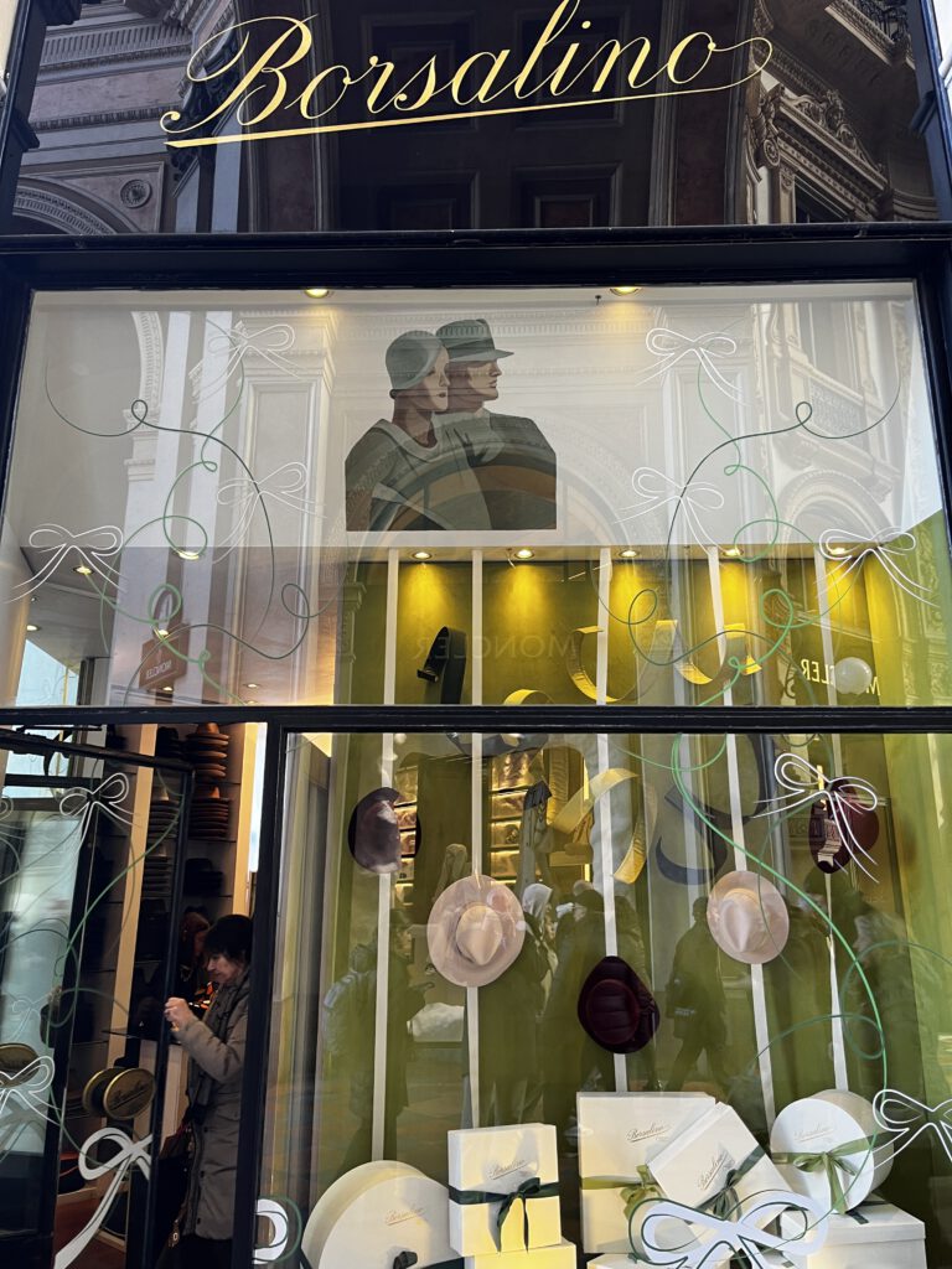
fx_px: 953
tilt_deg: +14.5
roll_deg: +1.3
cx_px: 476
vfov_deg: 67.3
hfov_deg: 53.1
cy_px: 634
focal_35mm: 26
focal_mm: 5.1
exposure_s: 1/50
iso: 80
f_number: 1.6
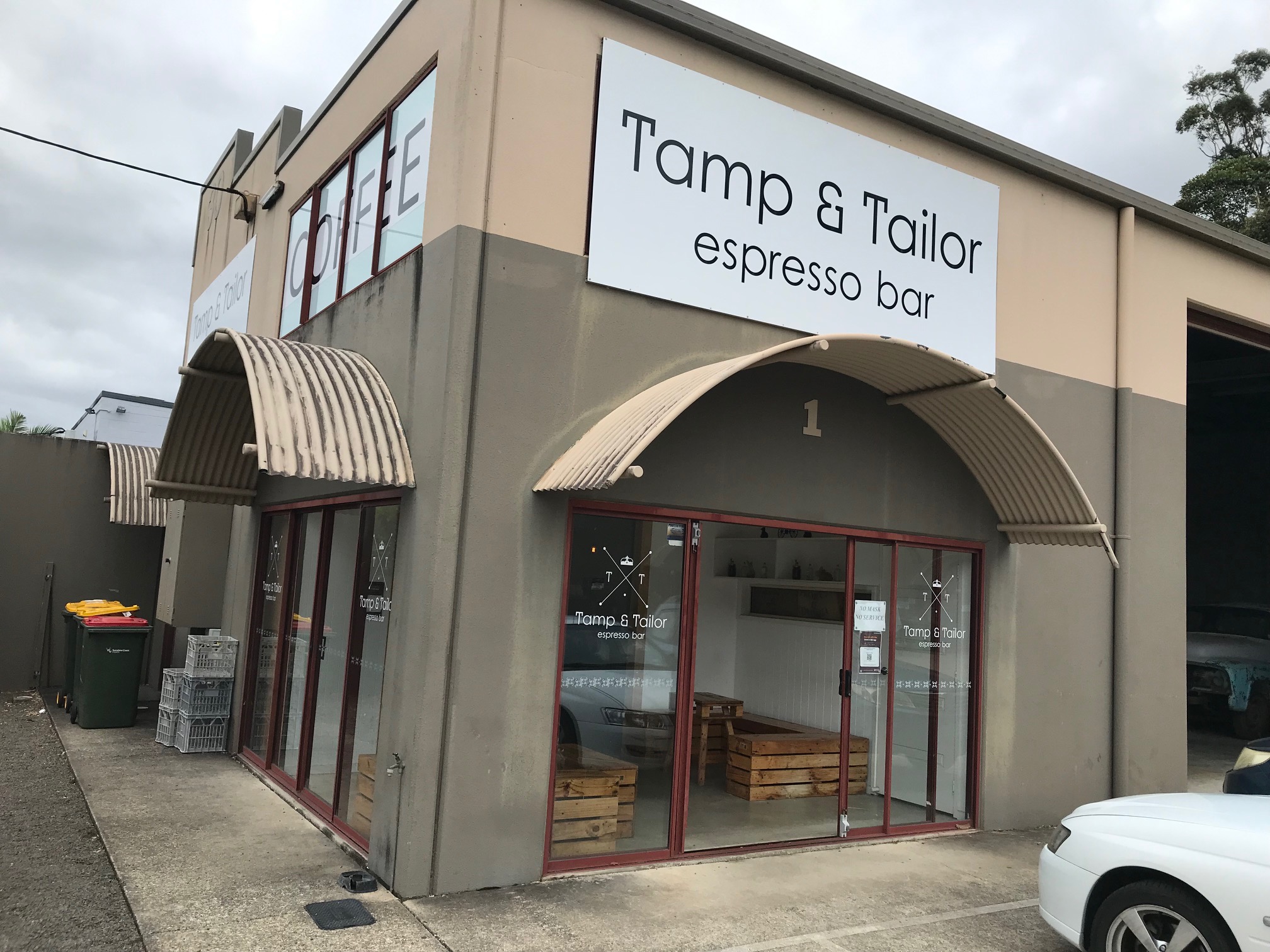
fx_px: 1027
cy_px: 476
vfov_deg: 49.7
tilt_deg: +5.6
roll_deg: -2.7
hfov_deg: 63.4
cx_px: 635
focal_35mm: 28
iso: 20
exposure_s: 1/948
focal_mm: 3.99
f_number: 1.8
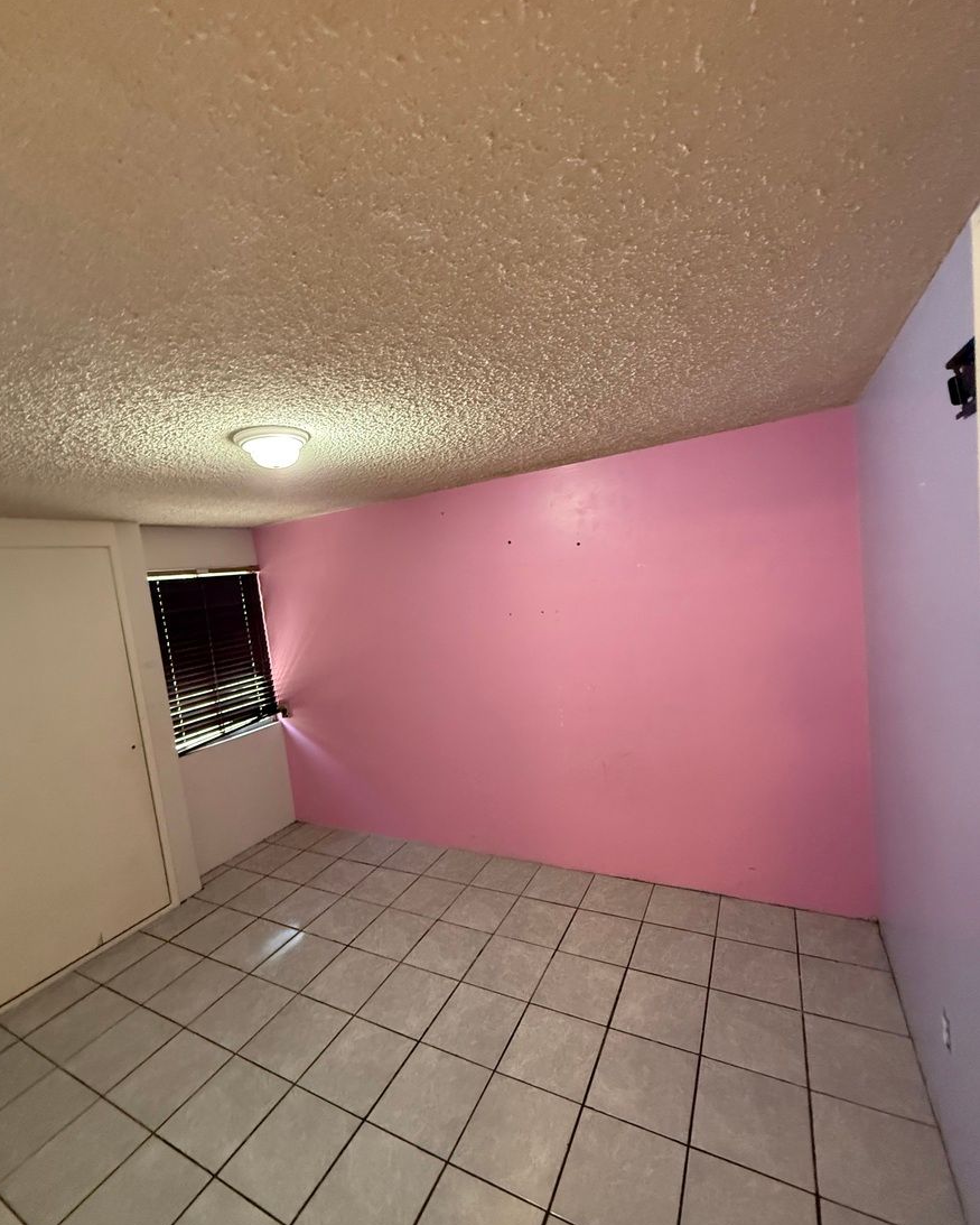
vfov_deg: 96.8
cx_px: 477
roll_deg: +8.1
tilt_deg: -3.3
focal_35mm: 15
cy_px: 630
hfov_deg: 84.0
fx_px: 544
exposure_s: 1/60
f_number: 2.2
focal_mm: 2.22
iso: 640
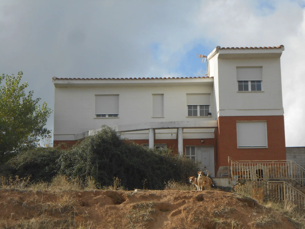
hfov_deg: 21.1
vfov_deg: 15.9
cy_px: 114
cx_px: 152
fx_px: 819
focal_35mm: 93
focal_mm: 16.5
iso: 80
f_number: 4.6
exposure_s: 1/640
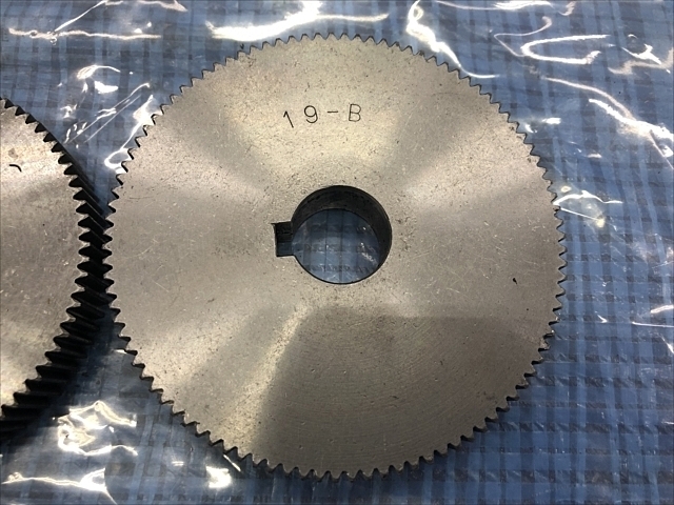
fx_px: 545
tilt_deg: -75.6
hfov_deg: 63.4
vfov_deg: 49.7
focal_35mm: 28
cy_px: 252
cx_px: 337
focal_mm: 3.99
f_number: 1.8
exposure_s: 1/30
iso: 32
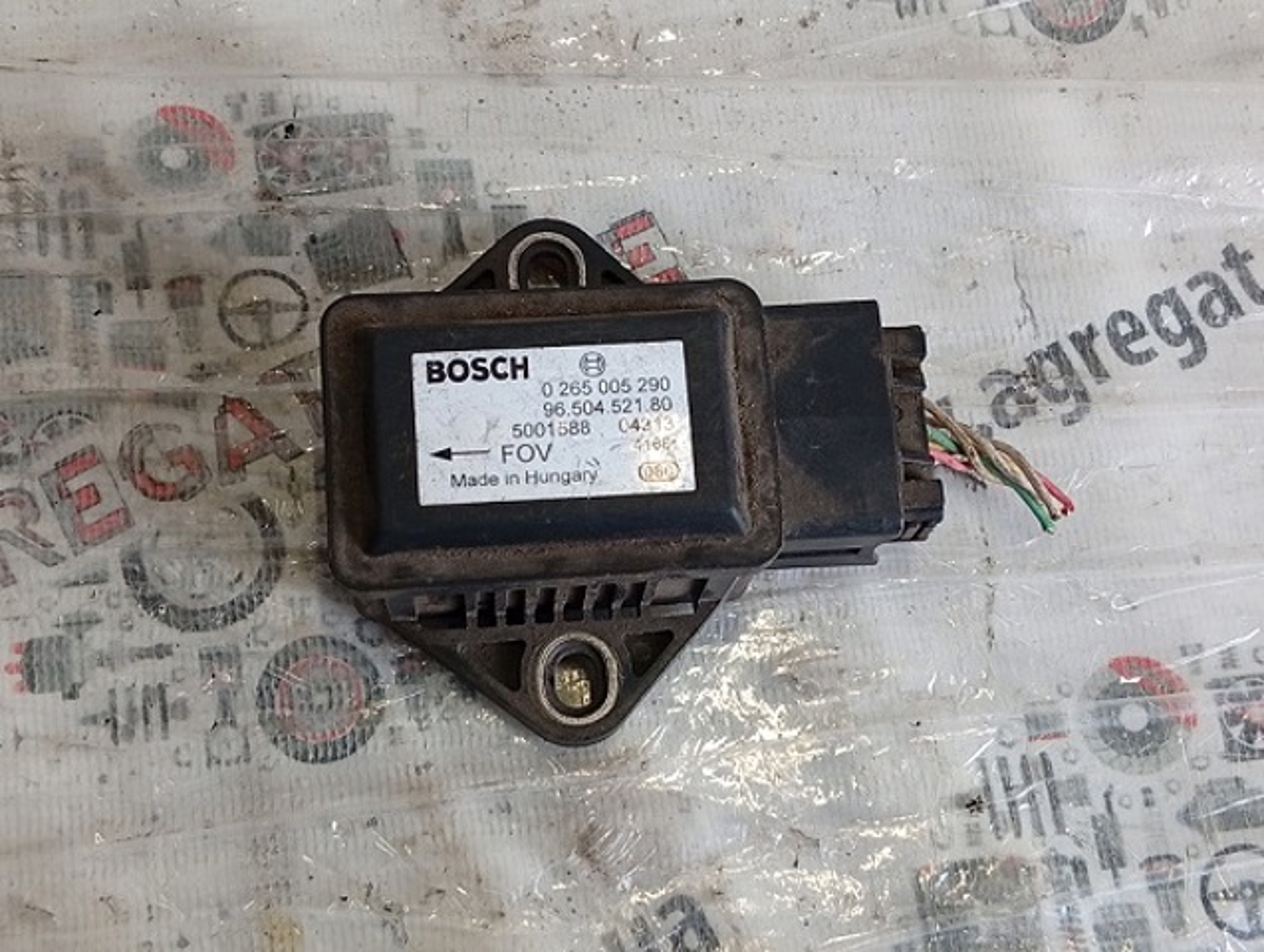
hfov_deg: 36.8
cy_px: 476
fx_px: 1902
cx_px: 632
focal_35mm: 52
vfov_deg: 28.1
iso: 123
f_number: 1.8
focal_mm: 3.96
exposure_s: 1/50
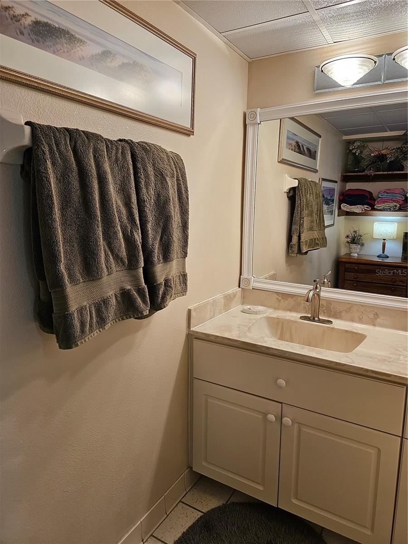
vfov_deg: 73.9
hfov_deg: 58.9
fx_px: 361
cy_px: 272
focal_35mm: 23
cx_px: 204
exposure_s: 1/120
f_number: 1.7
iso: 125
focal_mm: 6.3
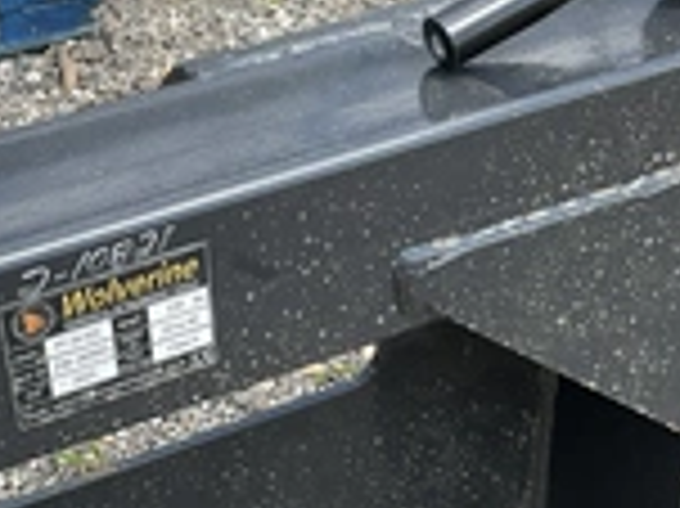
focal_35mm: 77
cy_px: 319
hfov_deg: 24.9
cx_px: 126
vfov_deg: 19.1
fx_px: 1511
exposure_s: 1/562
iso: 25
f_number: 1.8
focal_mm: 3
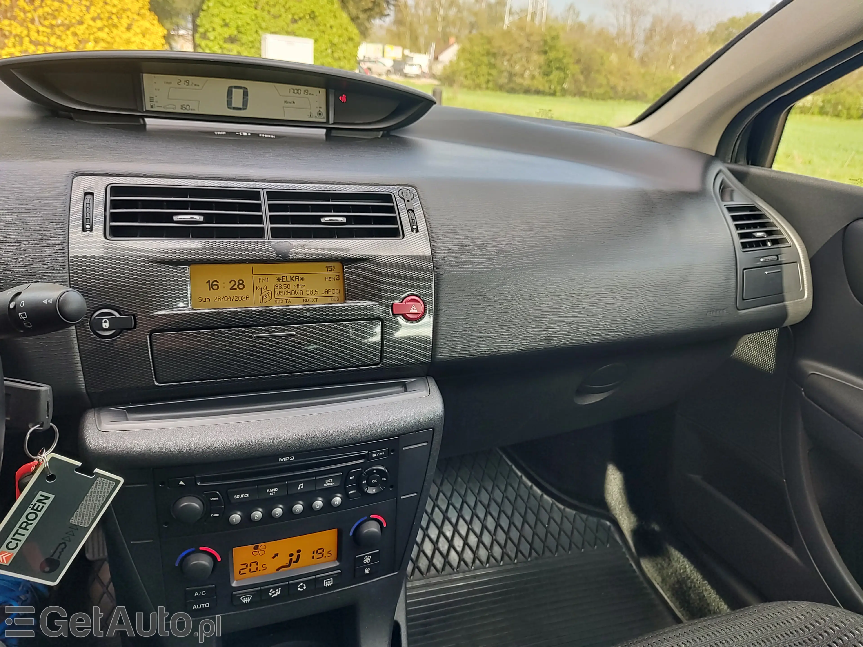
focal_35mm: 23
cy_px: 324
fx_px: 573
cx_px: 432
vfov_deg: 58.9
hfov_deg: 73.9
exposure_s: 1/182
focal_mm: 5.56
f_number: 1.8
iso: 100
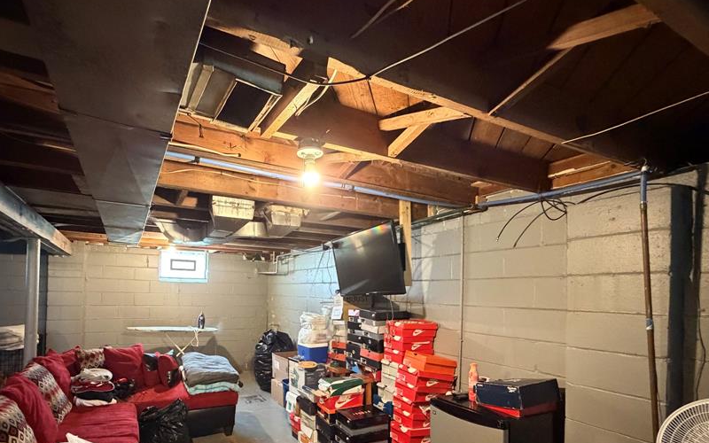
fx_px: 367
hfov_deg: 87.3
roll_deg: -1.8
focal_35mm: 19
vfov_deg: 61.1
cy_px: 286
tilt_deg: +1.7
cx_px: 298
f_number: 2.2
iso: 1250
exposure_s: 1/60
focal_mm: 2.22
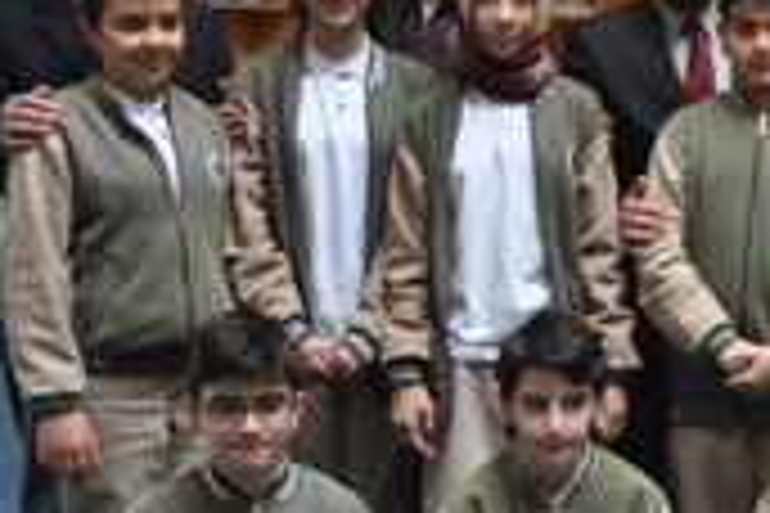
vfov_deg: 13.9
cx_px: 896
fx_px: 2103
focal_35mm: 98
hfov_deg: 19.7
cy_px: 342
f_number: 4
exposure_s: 1/60
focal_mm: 25
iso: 450
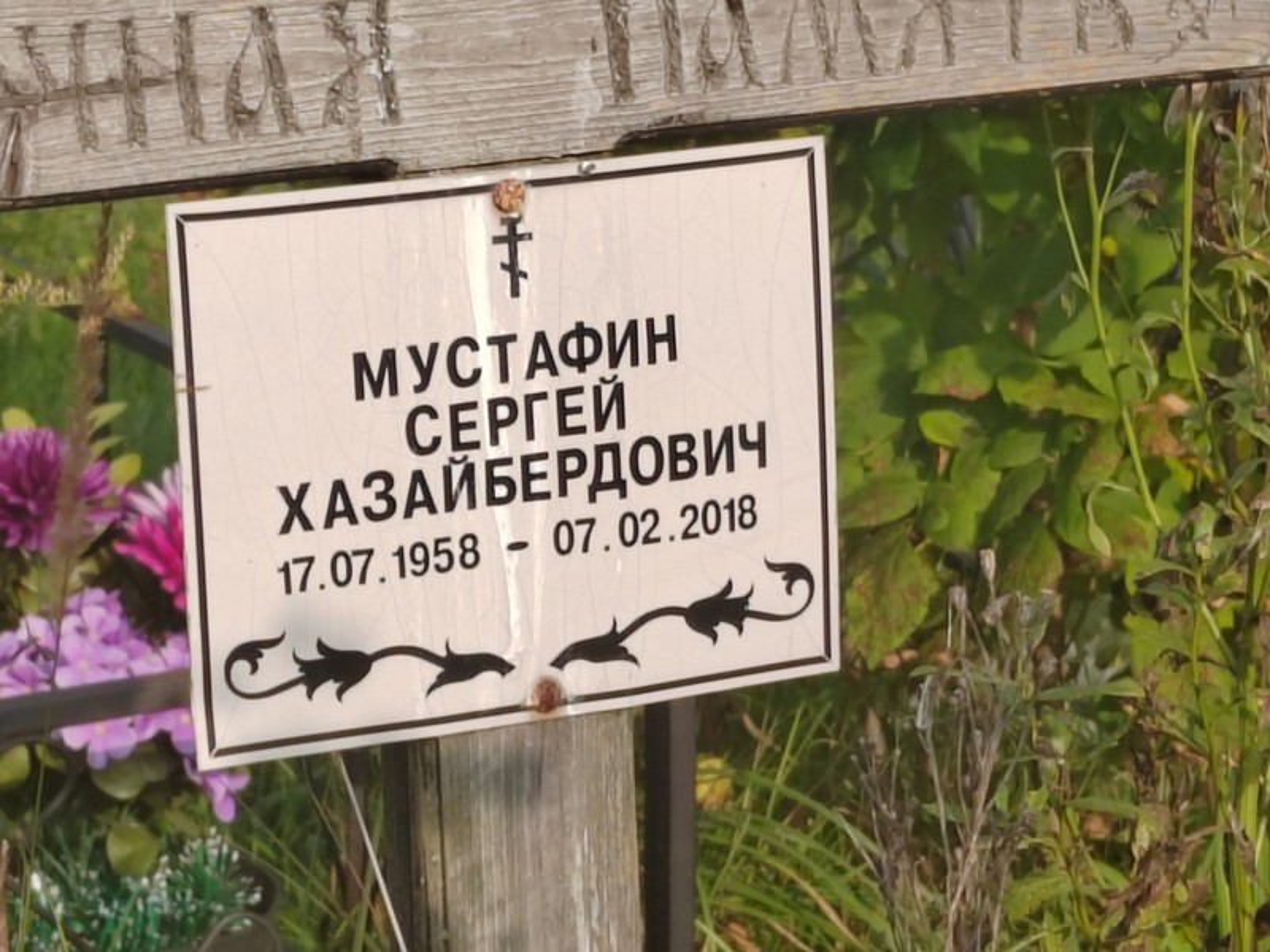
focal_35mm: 152
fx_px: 5577
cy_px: 476
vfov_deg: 9.8
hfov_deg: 13.0
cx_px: 635
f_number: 1.9
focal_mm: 5.52
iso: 100
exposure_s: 1/910
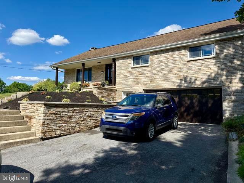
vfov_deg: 56.8
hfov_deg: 71.6
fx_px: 169
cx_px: 122
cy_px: 92
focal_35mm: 24
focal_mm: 6.76
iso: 80
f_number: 1.78
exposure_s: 1/4405
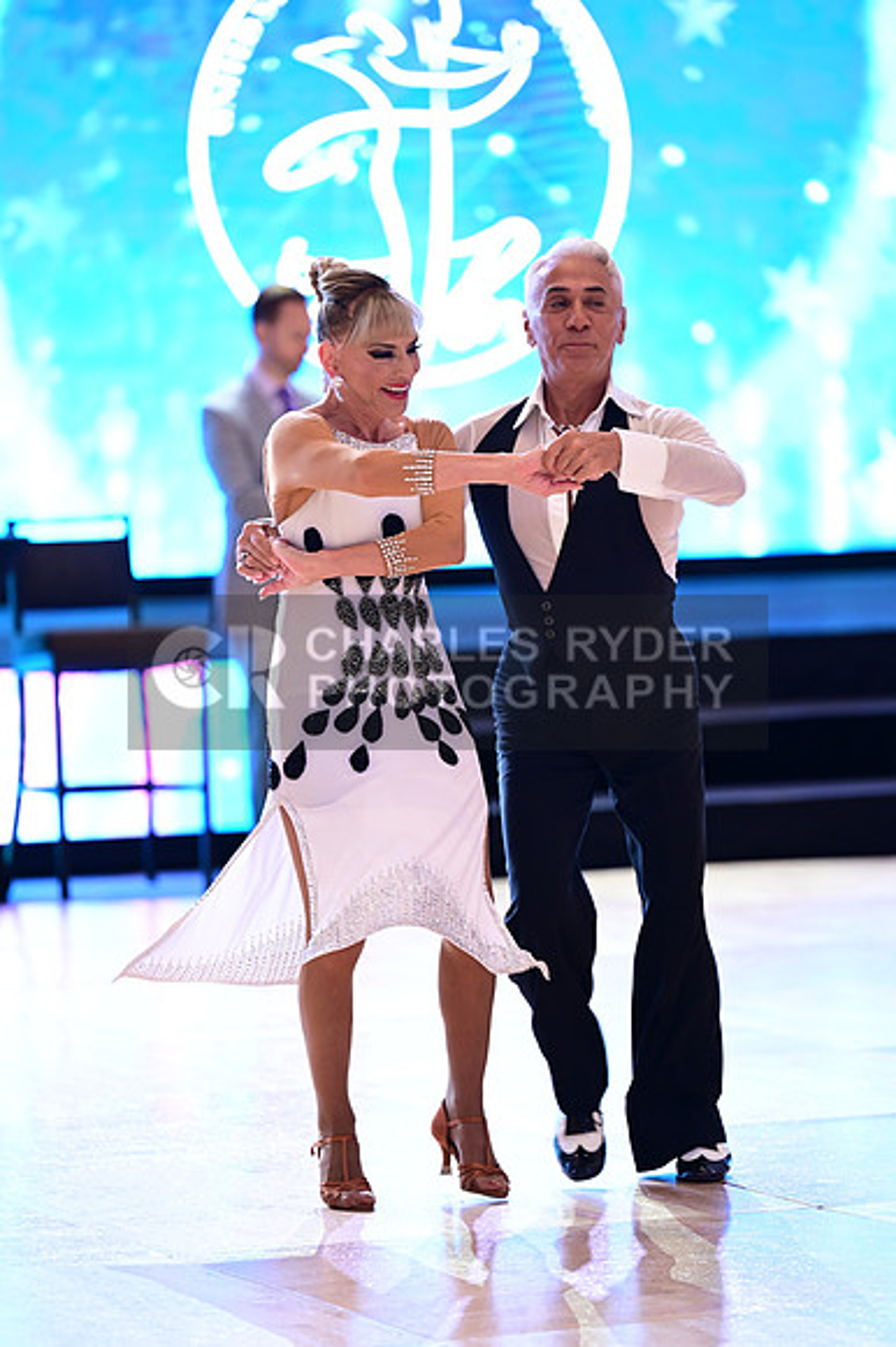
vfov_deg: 11.4
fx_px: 6728
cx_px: 448
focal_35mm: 180
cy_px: 674
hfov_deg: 7.6
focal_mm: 180
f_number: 2.8
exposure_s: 1/250
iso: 2000
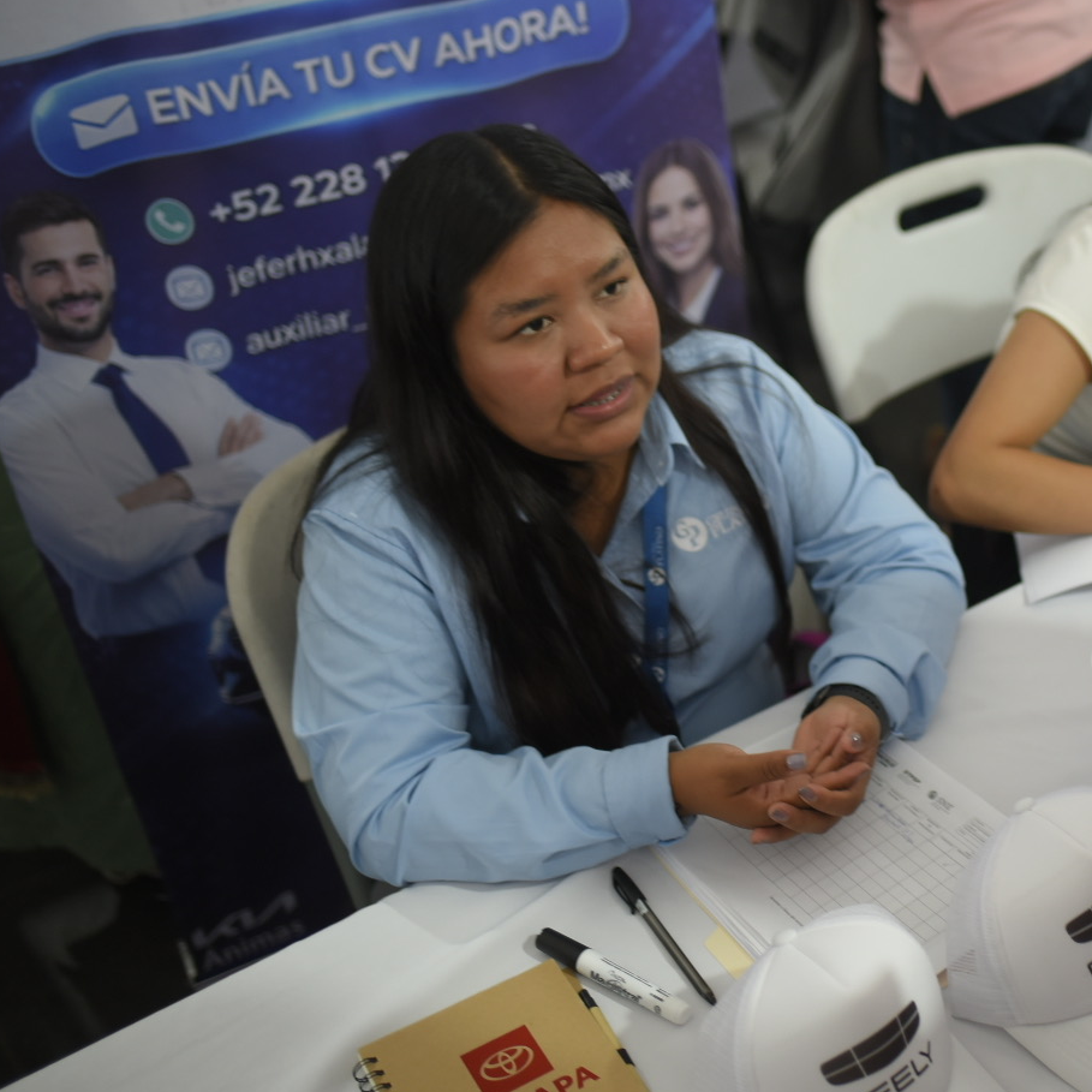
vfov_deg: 32.2
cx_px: 941
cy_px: 556
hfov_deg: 31.0
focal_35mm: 53
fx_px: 1892
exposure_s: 1/125
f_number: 1.8
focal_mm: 35
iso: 640
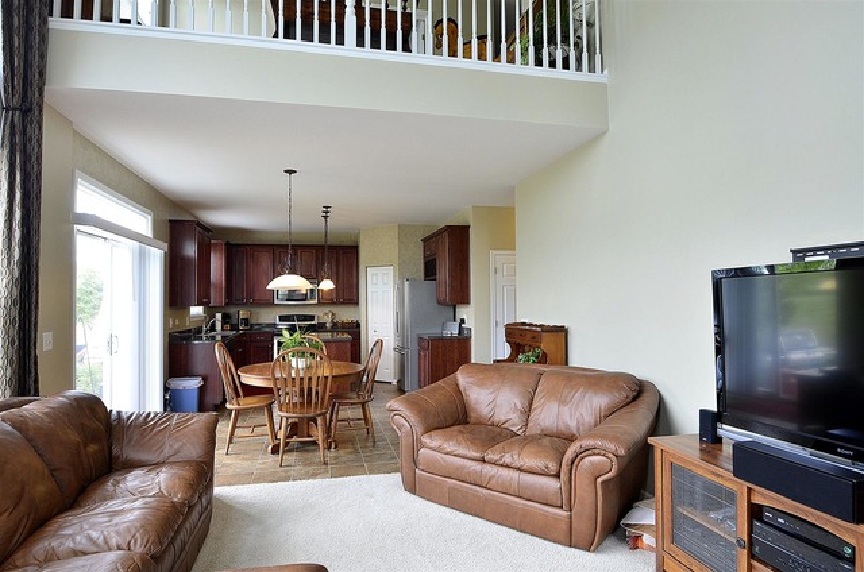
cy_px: 286
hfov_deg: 90.1
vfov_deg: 67.2
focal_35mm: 18
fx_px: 431
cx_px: 432
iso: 200
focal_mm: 12
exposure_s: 1/15
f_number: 8
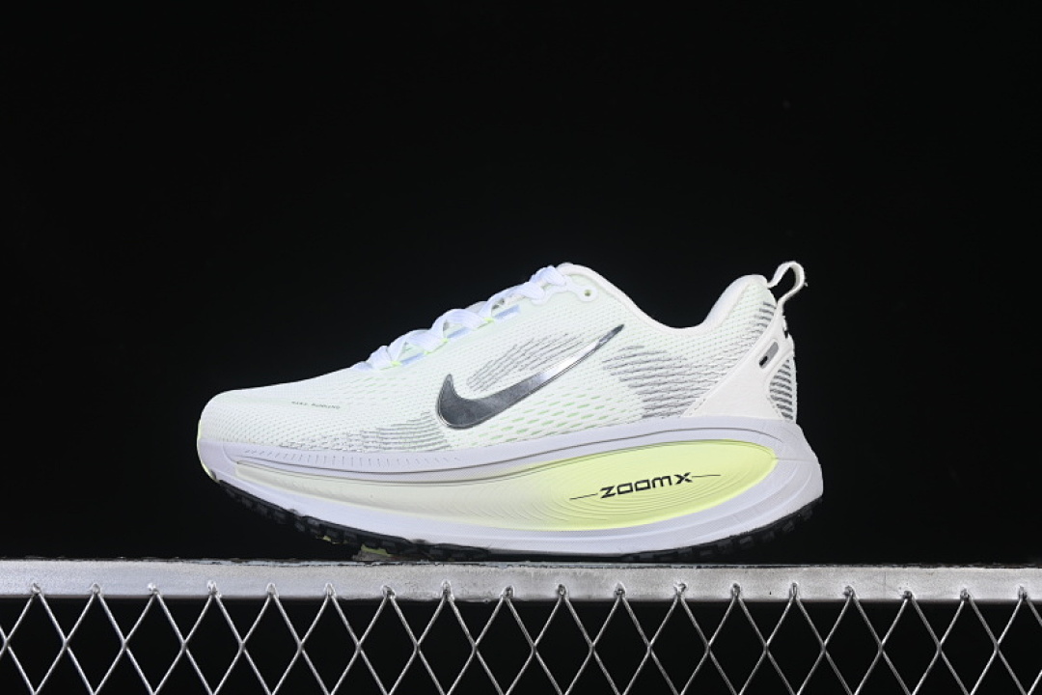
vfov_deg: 18.2
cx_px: 521
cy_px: 348
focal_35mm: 75
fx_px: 2171
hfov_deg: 27.0
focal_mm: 50
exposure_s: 1/100
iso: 160
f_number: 8
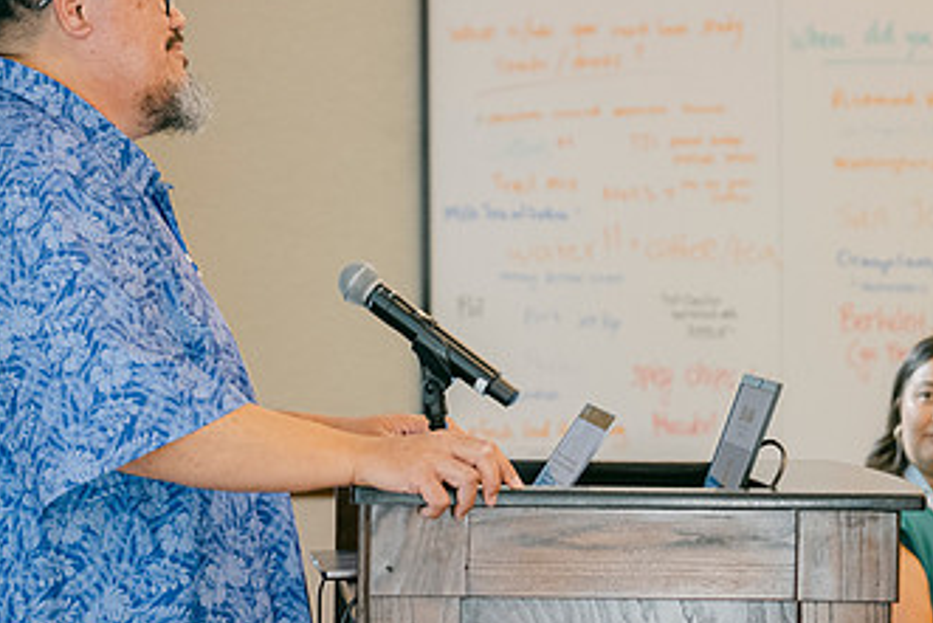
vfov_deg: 7.5
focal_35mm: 183
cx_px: 385
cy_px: 283
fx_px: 4745
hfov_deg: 11.2
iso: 2500
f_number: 2.8
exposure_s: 1/125
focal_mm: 66
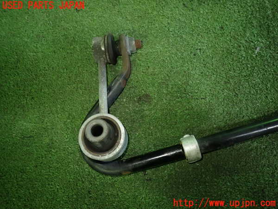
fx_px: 201
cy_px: 104
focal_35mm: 25
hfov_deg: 69.4
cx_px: 139
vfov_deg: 54.9
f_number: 2
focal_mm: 4.5
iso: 200
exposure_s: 1/30
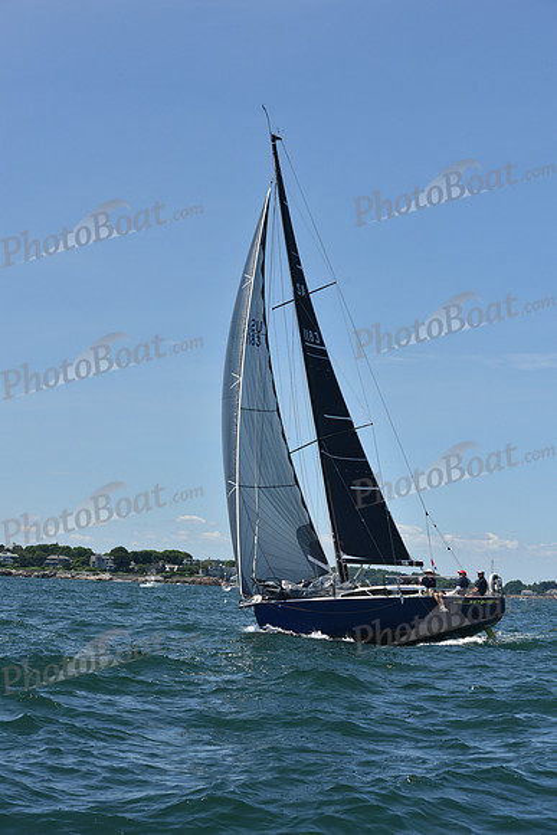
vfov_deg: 27.0
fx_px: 1739
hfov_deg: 18.2
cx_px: 278
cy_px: 418
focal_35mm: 75
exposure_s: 1/1000
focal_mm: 75
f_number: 9
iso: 250
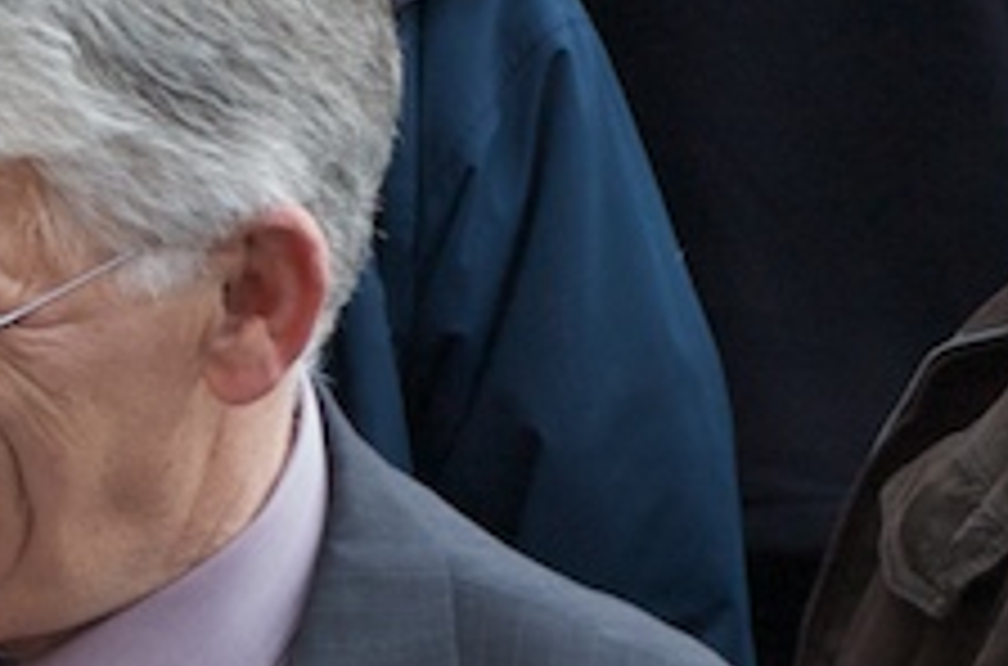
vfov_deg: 2.8
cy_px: 641
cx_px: -446
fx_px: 13765
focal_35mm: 493
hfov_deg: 4.2
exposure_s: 1/250
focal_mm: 72
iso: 800
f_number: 8
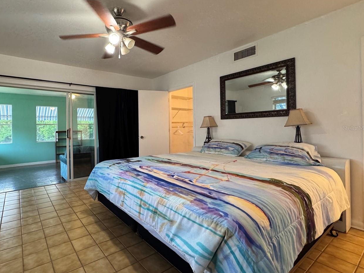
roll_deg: +1.0
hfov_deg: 86.0
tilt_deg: +0.8
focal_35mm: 18
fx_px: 189
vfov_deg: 71.5
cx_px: 136
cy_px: 128
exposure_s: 1/60
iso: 250
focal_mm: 2.22
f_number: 2.2
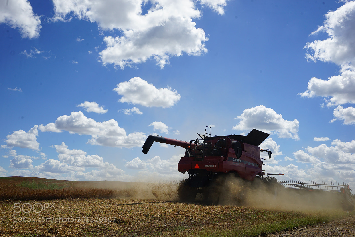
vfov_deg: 37.8
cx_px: 178
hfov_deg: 54.4
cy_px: 118
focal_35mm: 35
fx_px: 345
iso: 100
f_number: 11
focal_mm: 35
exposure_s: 1/320
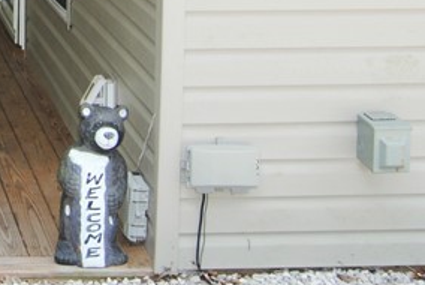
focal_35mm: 103
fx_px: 1217
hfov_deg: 17.9
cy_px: -152
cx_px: -192
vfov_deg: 12.6
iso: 100
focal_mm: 18
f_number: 4.5
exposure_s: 1/200
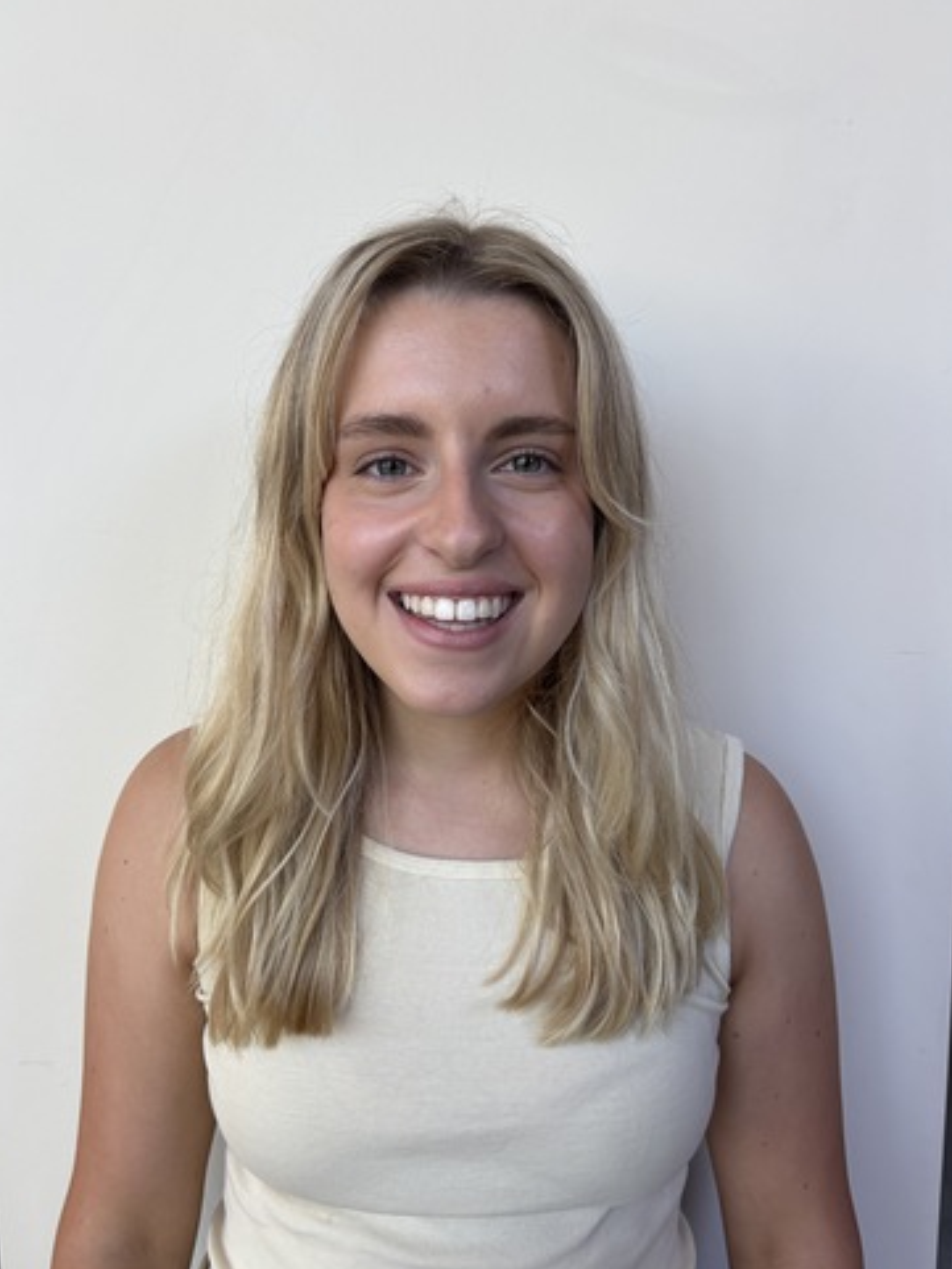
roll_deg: -0.2
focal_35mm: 27
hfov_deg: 51.4
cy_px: 628
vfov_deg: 65.3
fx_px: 990
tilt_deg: -7.0
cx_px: 471
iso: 100
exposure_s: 1/120
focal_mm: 5.96
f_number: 1.6
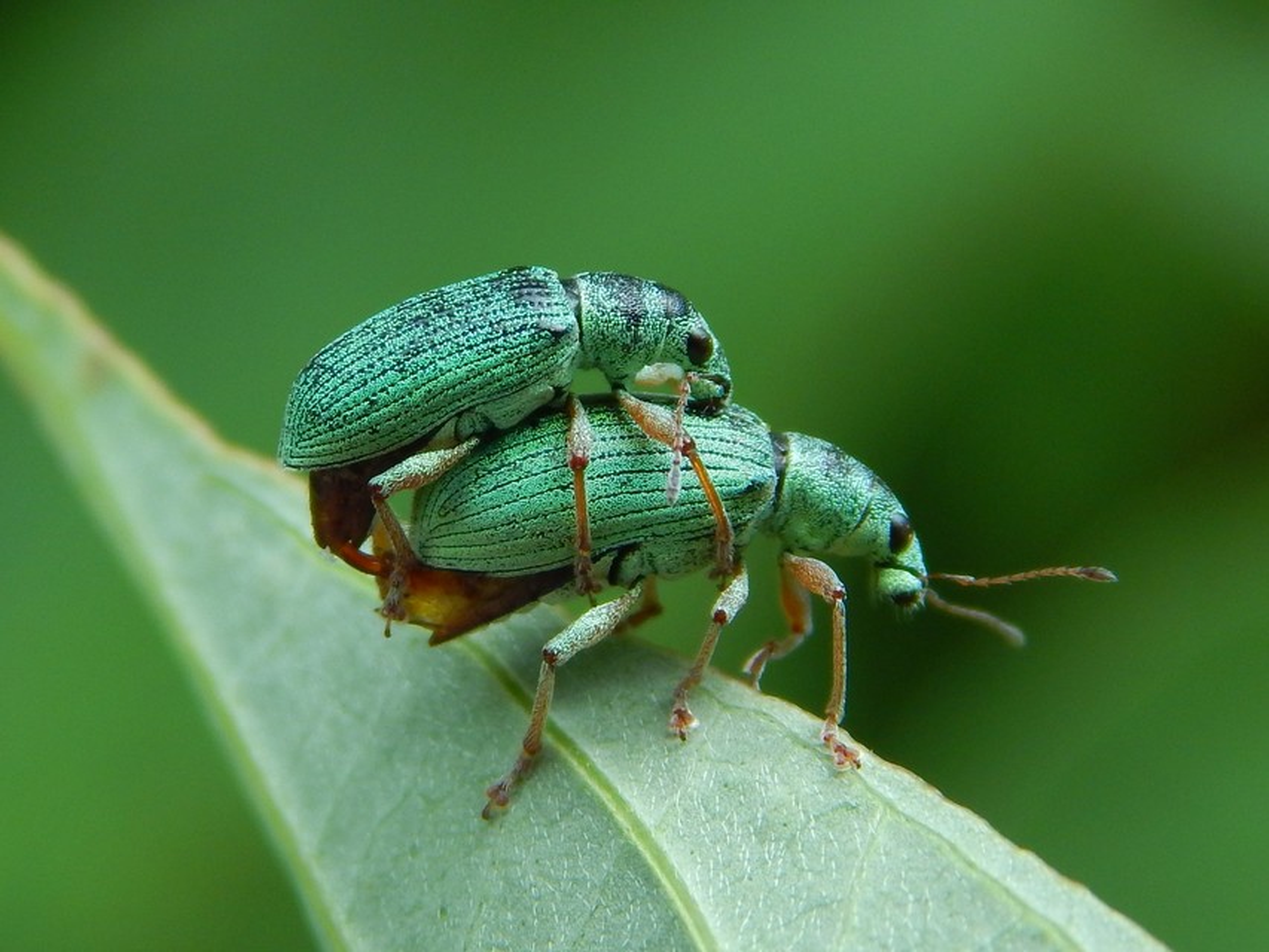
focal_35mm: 93
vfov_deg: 15.9
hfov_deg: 21.1
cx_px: 634
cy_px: 476
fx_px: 3410
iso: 125
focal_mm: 16.6
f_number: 4.4
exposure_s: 1/320
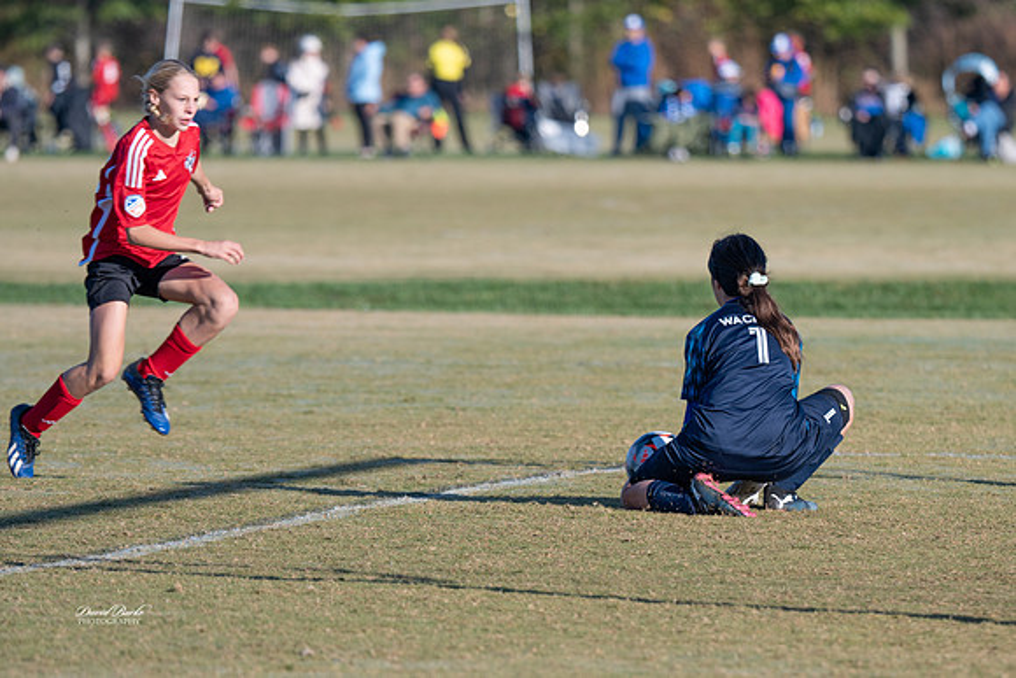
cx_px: 614
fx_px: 10920
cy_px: 410
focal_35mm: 387
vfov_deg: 3.6
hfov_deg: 5.3
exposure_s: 1/1000
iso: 250
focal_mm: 320
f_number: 6
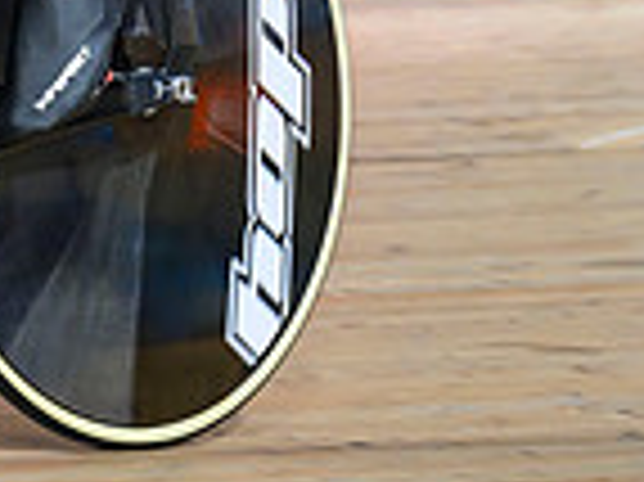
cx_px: -539
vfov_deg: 2.0
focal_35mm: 727
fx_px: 13514
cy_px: -294
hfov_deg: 2.7
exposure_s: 1/1000
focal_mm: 145
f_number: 3.5
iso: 2000
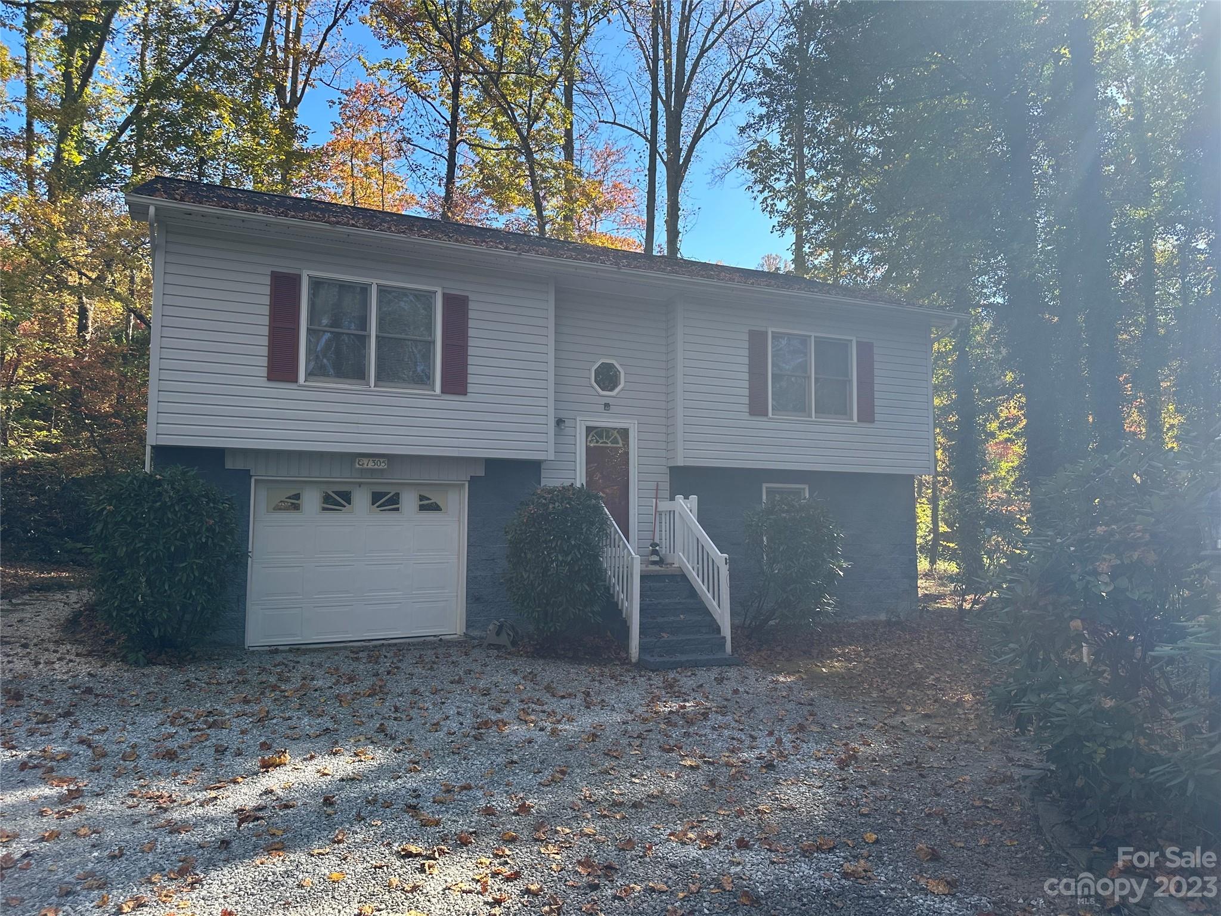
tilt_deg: +3.4
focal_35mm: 24
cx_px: 610
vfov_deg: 56.8
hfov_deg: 71.6
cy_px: 458
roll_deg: -1.3
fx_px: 847
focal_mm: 6.86
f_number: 1.78
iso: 80
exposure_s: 1/980
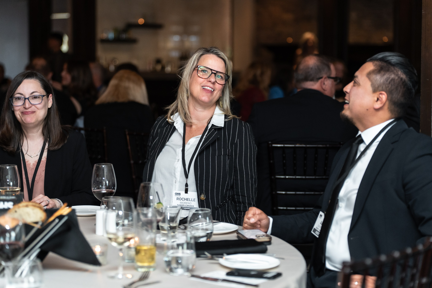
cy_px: 144
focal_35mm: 83
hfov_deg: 24.3
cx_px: 216
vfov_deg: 16.4
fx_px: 1002
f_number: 2.8
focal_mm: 82
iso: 3200
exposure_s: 1/200
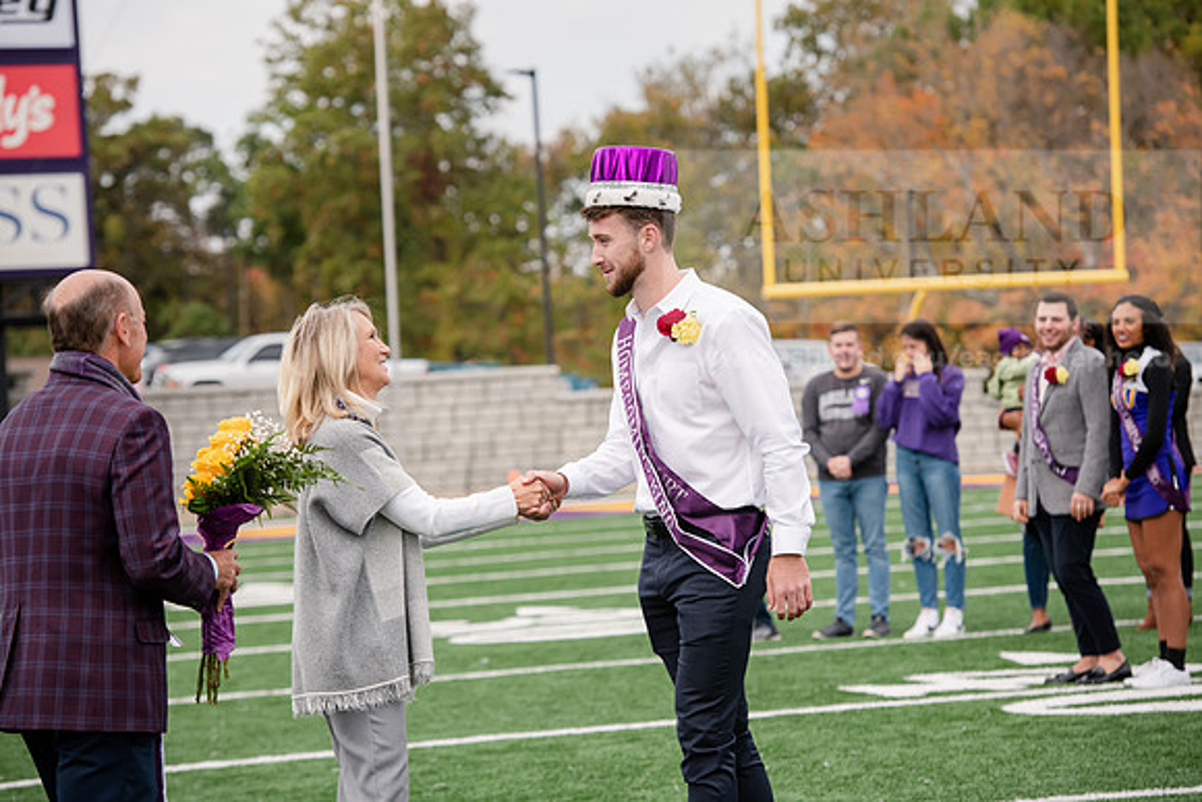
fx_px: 4508
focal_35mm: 135
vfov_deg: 10.2
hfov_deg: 15.2
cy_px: 401
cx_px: 601
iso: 320
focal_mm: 135
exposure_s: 1/800
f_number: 5
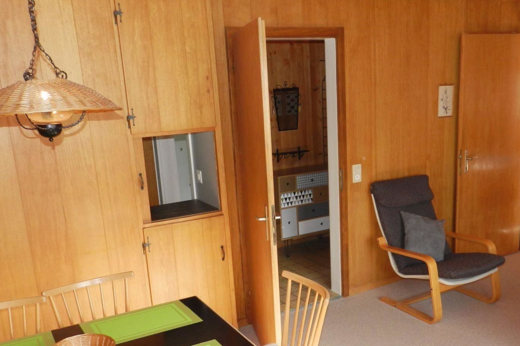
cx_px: 279
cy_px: 221
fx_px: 520
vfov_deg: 36.6
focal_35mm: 36
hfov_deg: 53.1
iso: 160
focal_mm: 4
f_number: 3.4
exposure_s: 1/100
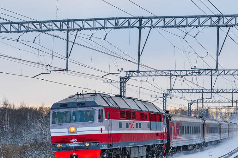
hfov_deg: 20.1
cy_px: 105
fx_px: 673
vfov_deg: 13.3
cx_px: 114
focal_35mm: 102
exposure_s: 1/640
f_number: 6.3
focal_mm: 60
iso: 640
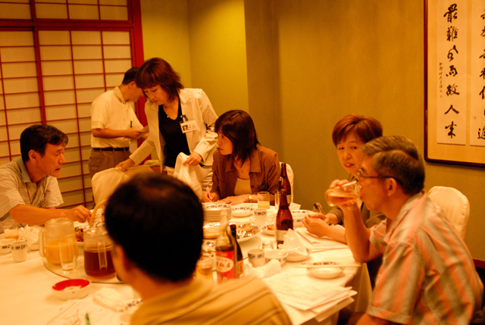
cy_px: 162
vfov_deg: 32.0
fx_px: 567
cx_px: 242
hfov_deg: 46.3
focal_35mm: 42
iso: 800
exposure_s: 1/90
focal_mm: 28
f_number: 2
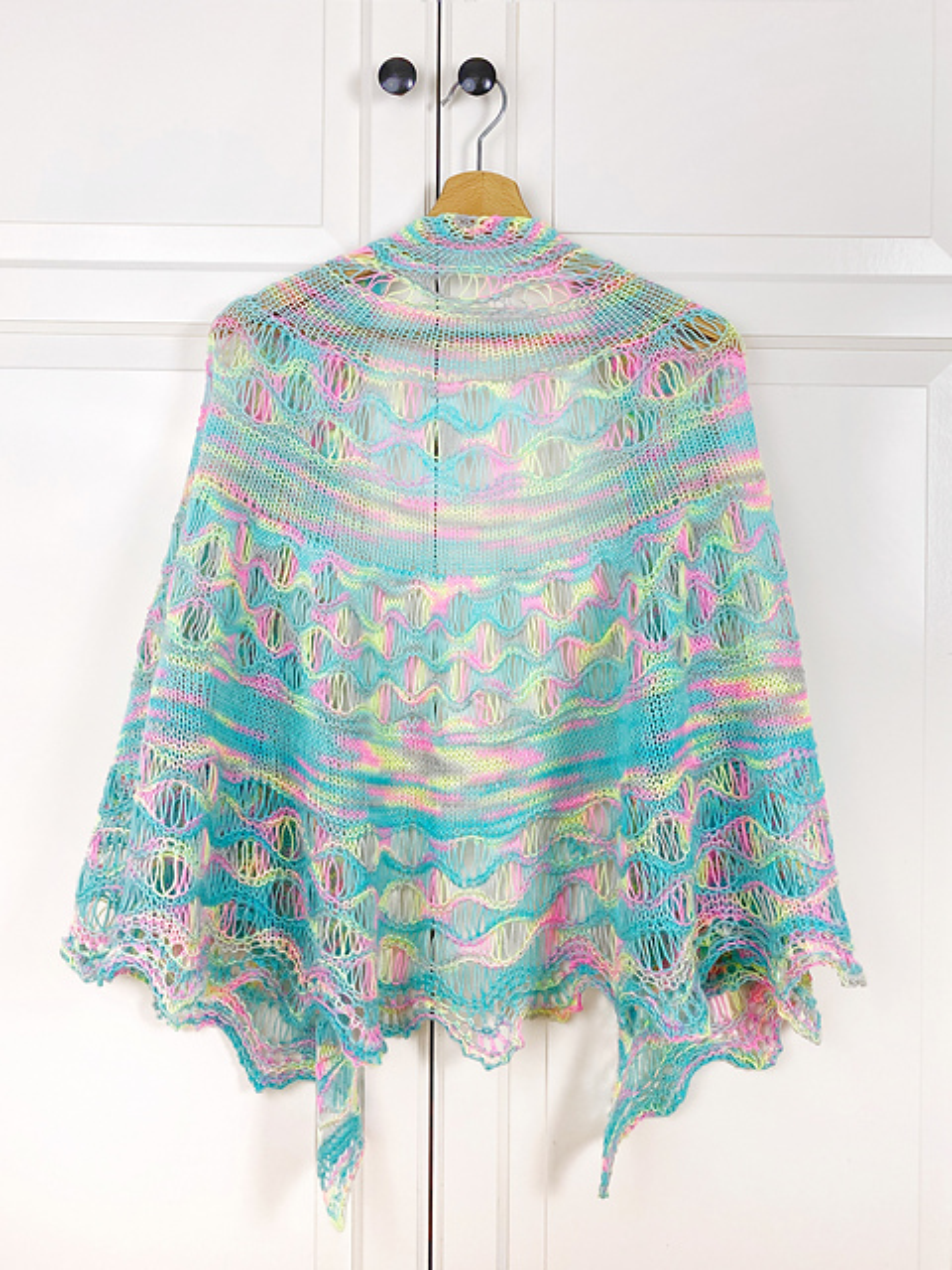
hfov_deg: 53.1
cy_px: 635
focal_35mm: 26
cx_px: 476
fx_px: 953
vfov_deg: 67.3
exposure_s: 1/100
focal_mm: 4.25
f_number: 1.8
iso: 50
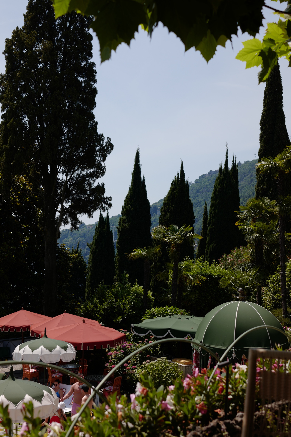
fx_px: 643
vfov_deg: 37.5
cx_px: 146
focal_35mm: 53
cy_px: 218
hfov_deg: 25.5
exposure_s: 1/1600
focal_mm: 35
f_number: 3.2
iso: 100
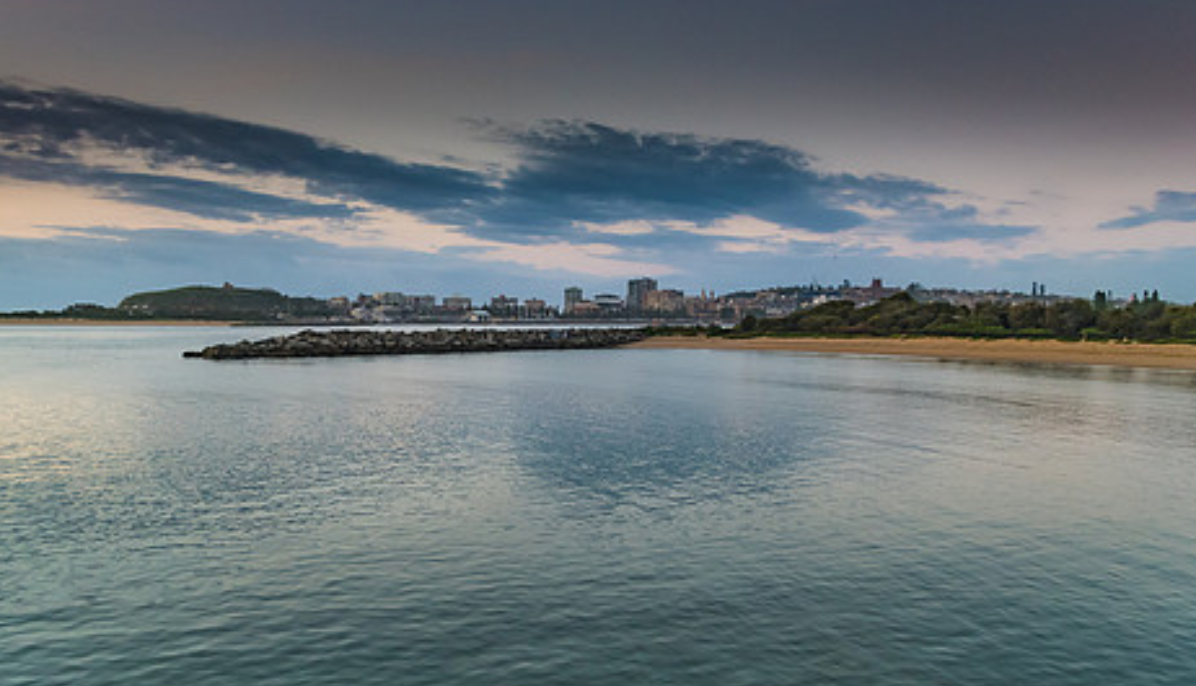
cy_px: 339
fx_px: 1020
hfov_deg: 60.8
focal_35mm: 32
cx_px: 574
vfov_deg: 37.2
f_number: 3.5
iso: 800
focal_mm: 16
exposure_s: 1/15
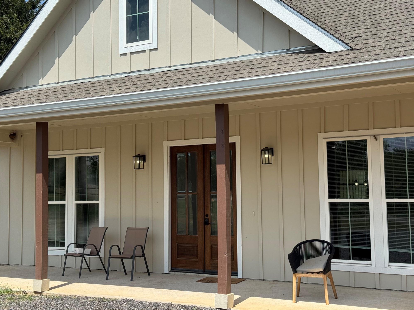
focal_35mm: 49
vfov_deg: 29.7
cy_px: 152
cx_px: 206
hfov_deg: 38.9
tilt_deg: +3.3
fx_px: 586
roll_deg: +0.4
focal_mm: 6.76
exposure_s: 1/3817
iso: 64
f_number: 1.78
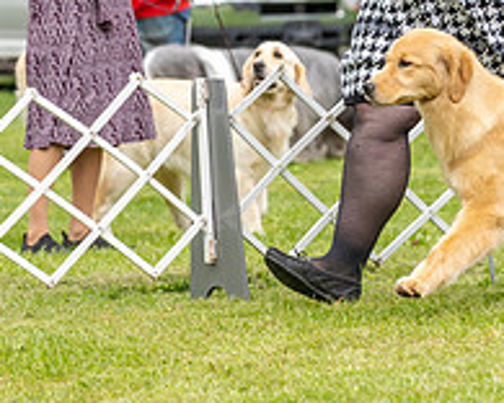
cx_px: 459
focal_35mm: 462
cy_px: -31
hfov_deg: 4.2
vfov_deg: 3.3
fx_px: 6891
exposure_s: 1/640
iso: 400
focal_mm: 142
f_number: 4.5
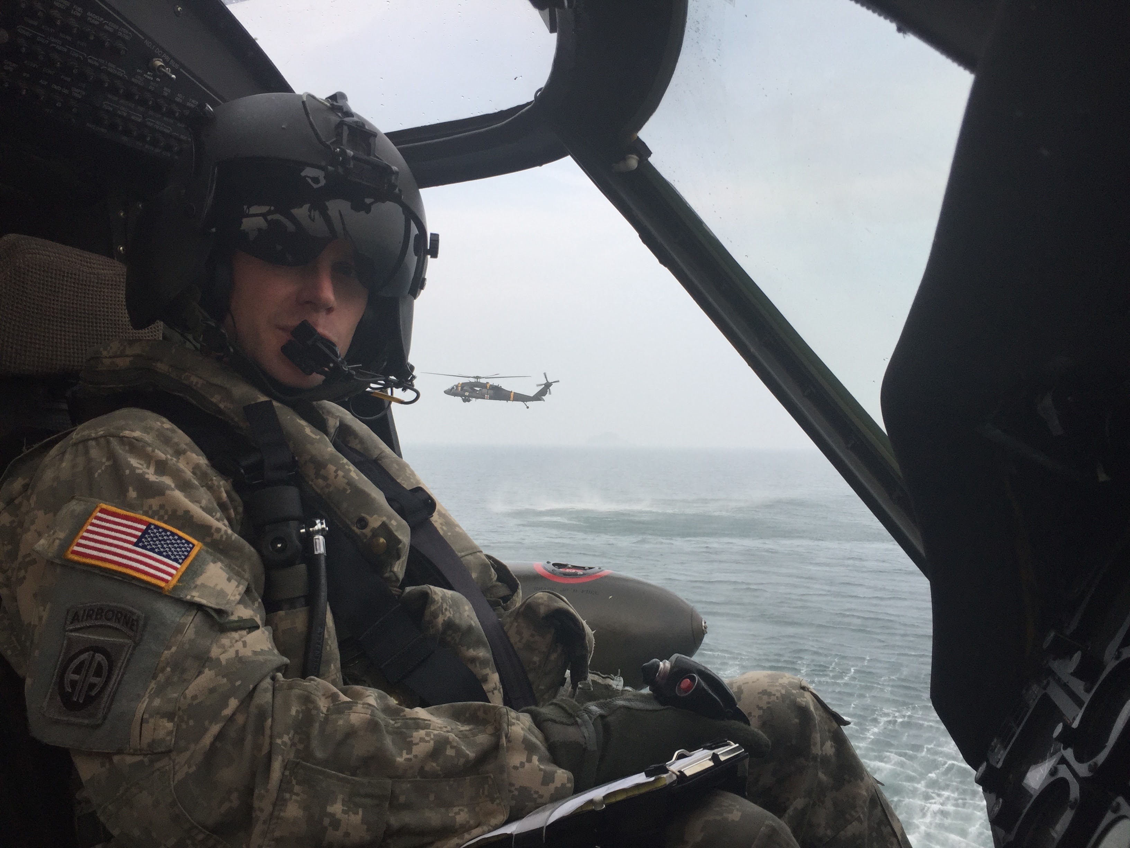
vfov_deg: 48.2
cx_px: 565
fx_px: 947
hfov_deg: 61.7
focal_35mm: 29
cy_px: 424
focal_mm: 4.15
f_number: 2.2
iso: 32
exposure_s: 1/638
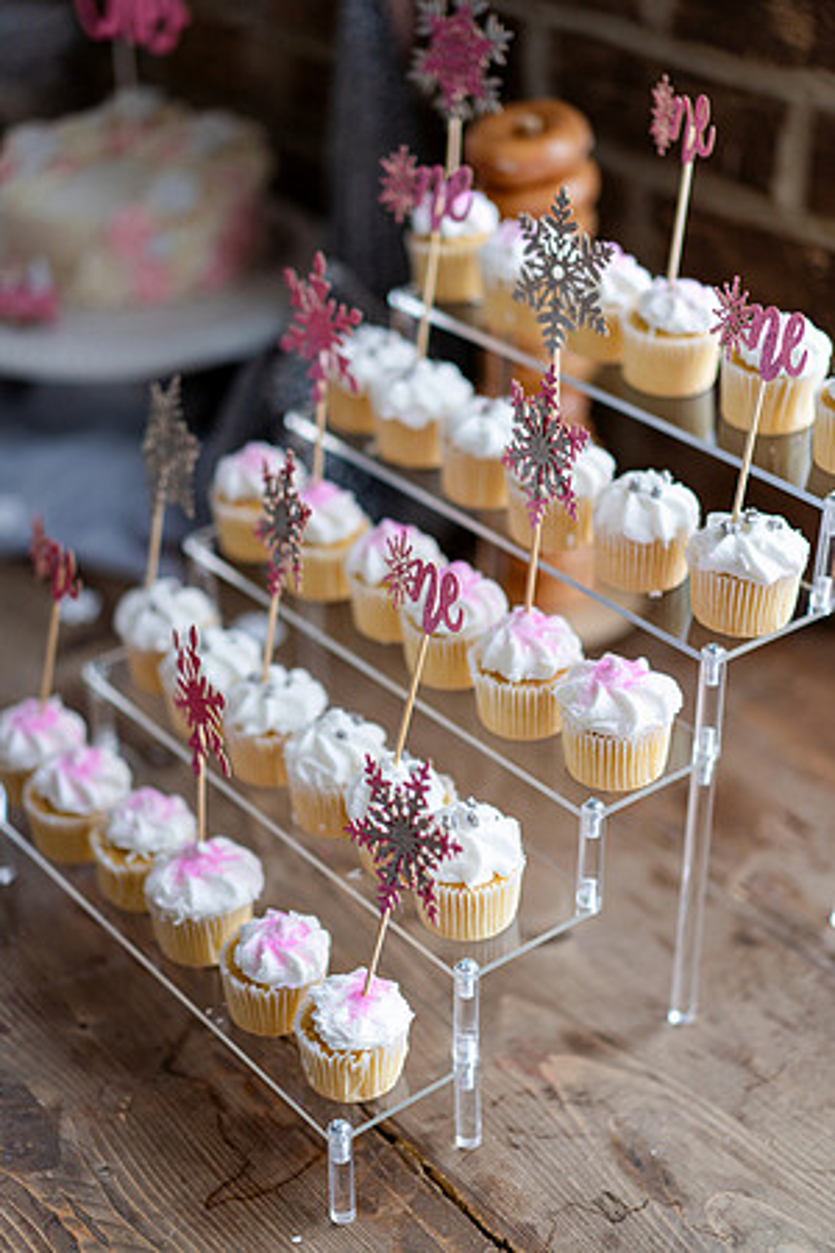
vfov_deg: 36.2
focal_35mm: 55
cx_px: 418
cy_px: 626
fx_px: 1913
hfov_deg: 24.6
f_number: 1.8
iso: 320
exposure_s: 1/500
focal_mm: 55
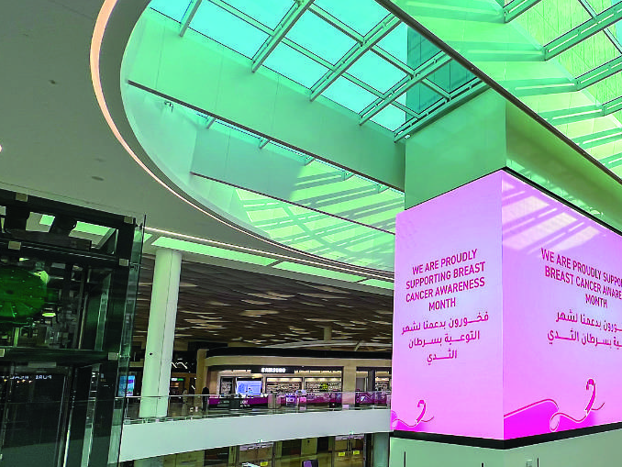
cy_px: 324
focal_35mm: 23
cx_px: 510
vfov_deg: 57.2
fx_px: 413
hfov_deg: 66.1
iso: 32
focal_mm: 1.6
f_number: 1.8
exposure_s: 1/300
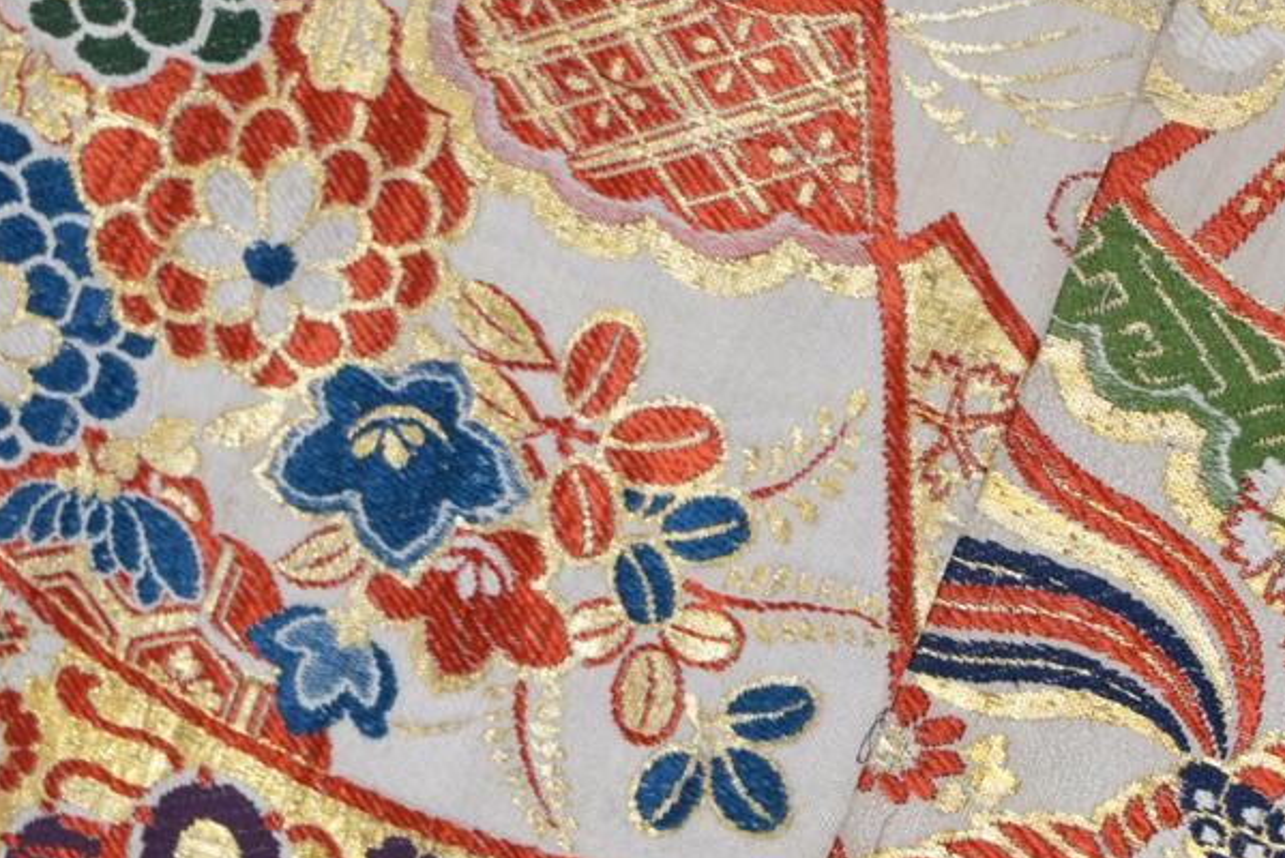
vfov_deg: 7.2
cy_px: 336
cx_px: 541
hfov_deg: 10.8
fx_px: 6785
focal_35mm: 190
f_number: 13
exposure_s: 1/50
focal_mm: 105
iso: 2000
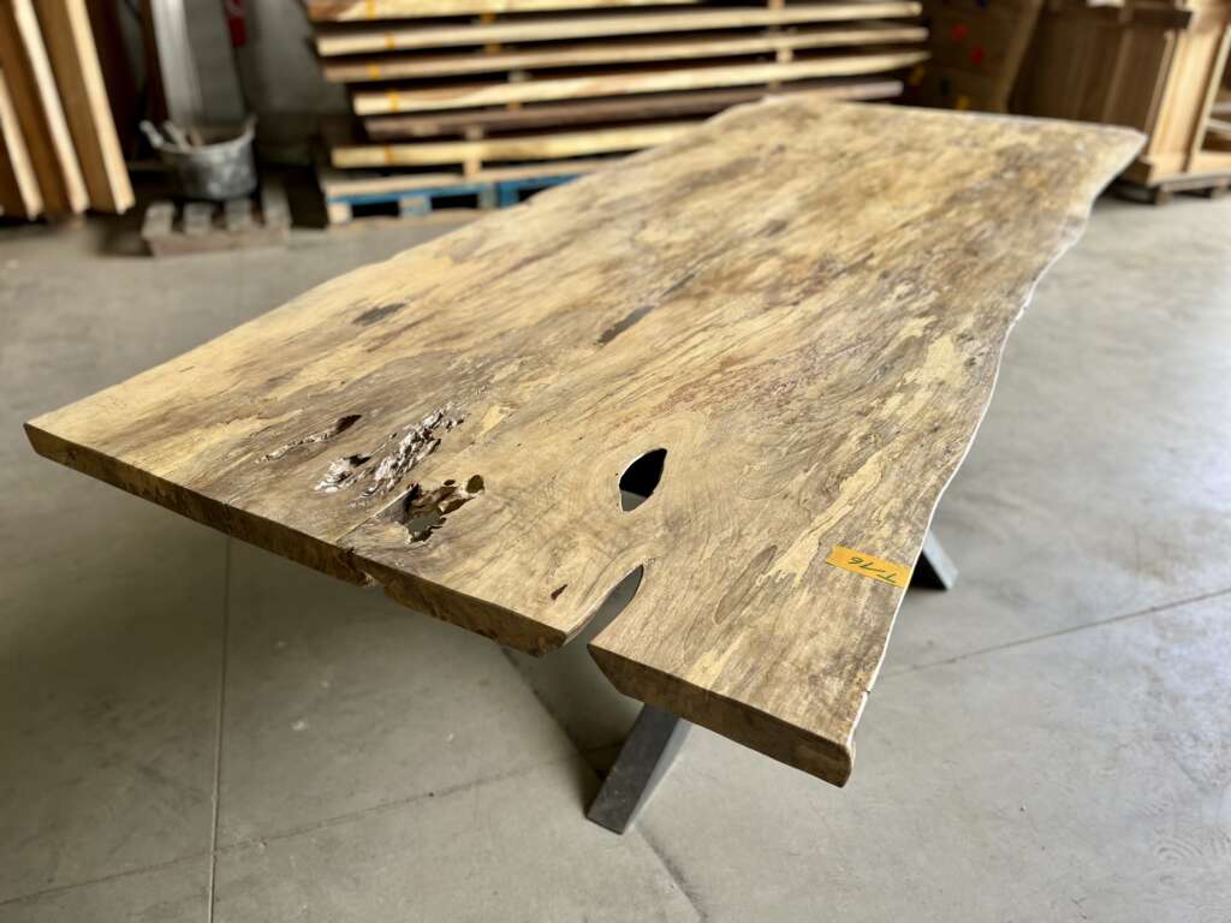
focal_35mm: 26
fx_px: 925
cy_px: 462
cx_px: 616
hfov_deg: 67.3
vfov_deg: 53.1
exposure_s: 1/121
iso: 64
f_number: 1.6
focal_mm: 5.1
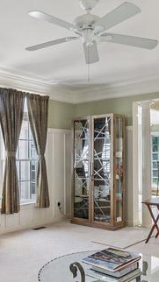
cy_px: 160
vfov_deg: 50.3
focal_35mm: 40
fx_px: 300
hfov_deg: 29.7
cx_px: 72
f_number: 7.1
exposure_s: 1/30
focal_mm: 12
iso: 640
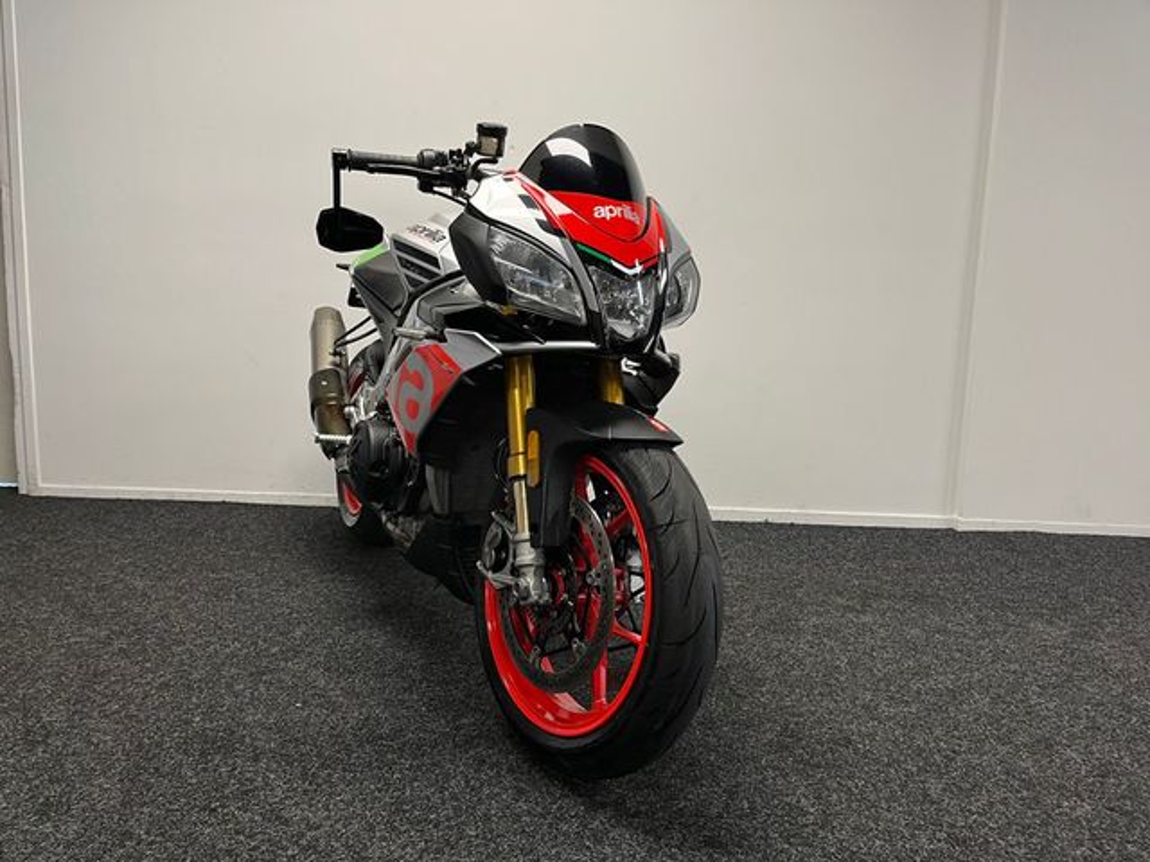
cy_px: 431
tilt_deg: -8.0
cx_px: 575
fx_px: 864
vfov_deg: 53.1
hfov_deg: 67.3
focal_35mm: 26
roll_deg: -1.2
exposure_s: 1/50
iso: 80
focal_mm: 5.1
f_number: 1.6
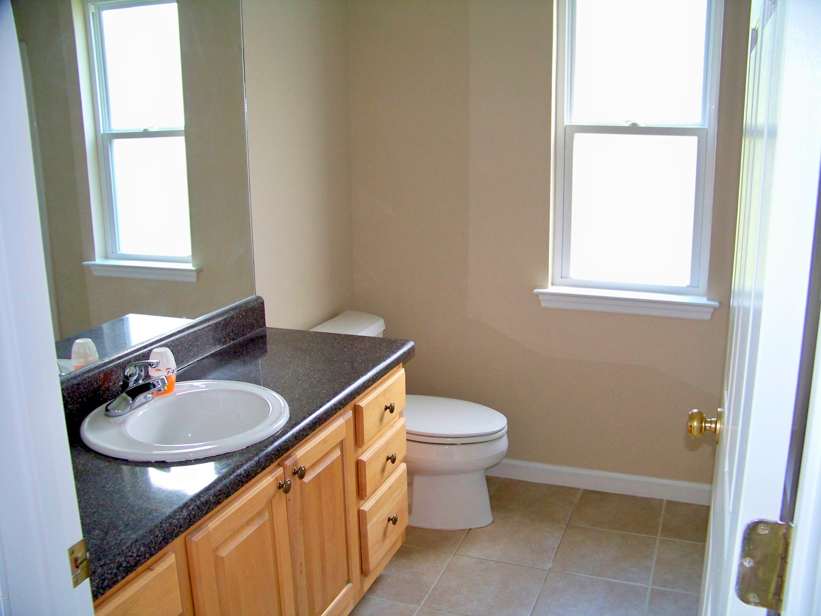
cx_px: 410
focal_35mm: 33
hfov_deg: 55.4
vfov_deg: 42.9
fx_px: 783
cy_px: 308
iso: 250
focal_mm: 5.85
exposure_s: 1/40
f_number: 2.8
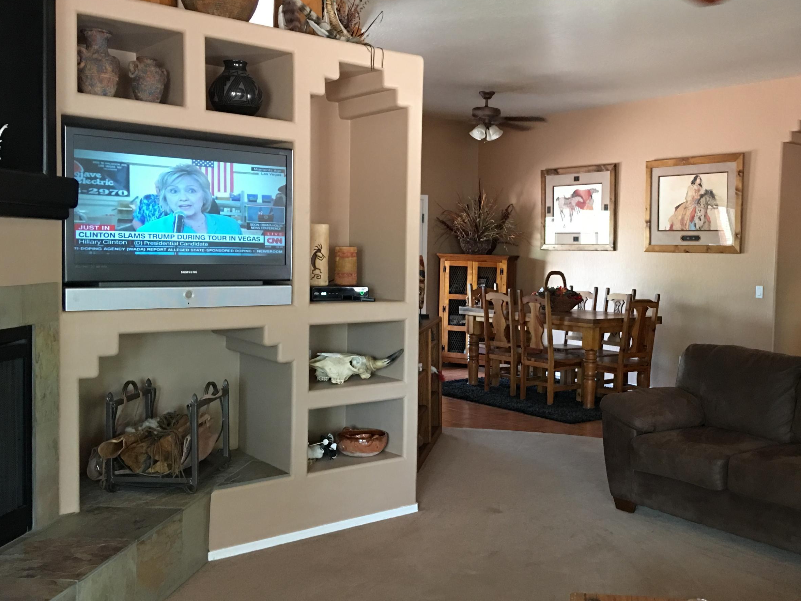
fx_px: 856
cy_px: 303
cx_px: 499
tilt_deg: -2.4
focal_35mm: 37
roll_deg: -1.0
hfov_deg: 49.7
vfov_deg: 38.7
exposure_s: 1/15
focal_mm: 4.15
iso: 100
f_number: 2.2
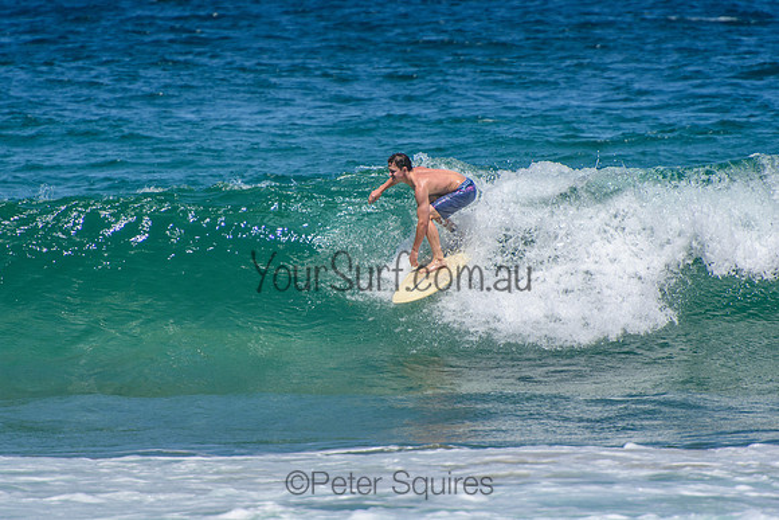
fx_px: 12986
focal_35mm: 600
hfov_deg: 3.4
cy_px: 260
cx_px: 390
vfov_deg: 2.3
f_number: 5.6
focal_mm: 400
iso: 250
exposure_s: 1/2000
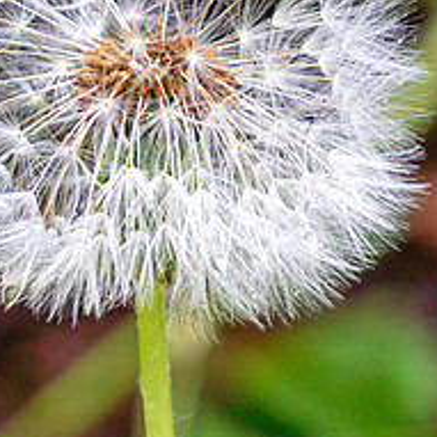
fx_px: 17639
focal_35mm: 1235
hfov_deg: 1.4
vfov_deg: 1.4
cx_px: 172
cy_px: 112
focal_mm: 210
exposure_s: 1/60
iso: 100
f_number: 6.3
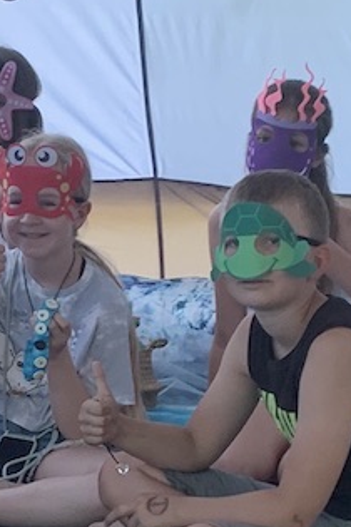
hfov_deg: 16.7
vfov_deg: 26.4
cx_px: -204
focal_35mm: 73
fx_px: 1068
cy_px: 509
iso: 100
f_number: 1.8
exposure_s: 1/110
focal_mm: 4.25
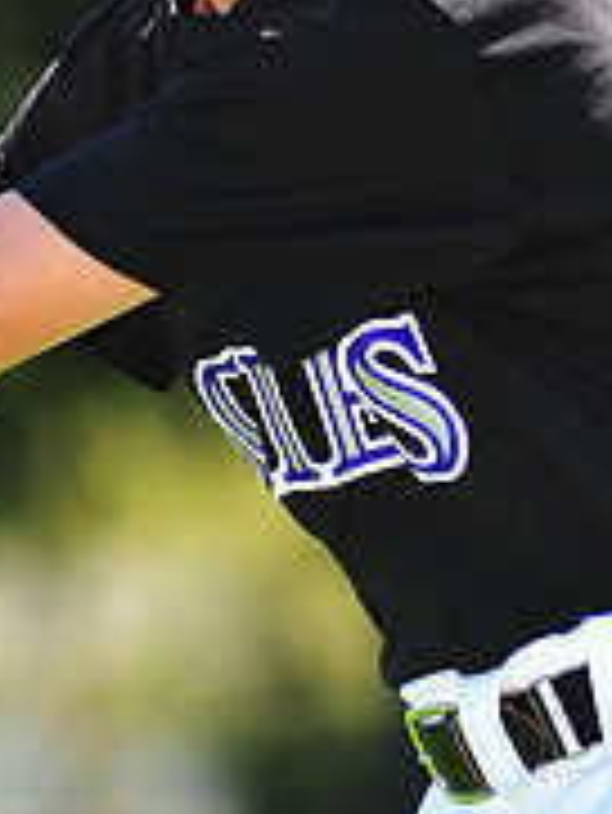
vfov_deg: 3.6
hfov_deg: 2.7
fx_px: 13068
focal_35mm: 555
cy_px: -247
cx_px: 261
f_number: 5
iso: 200
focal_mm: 180
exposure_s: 1/400
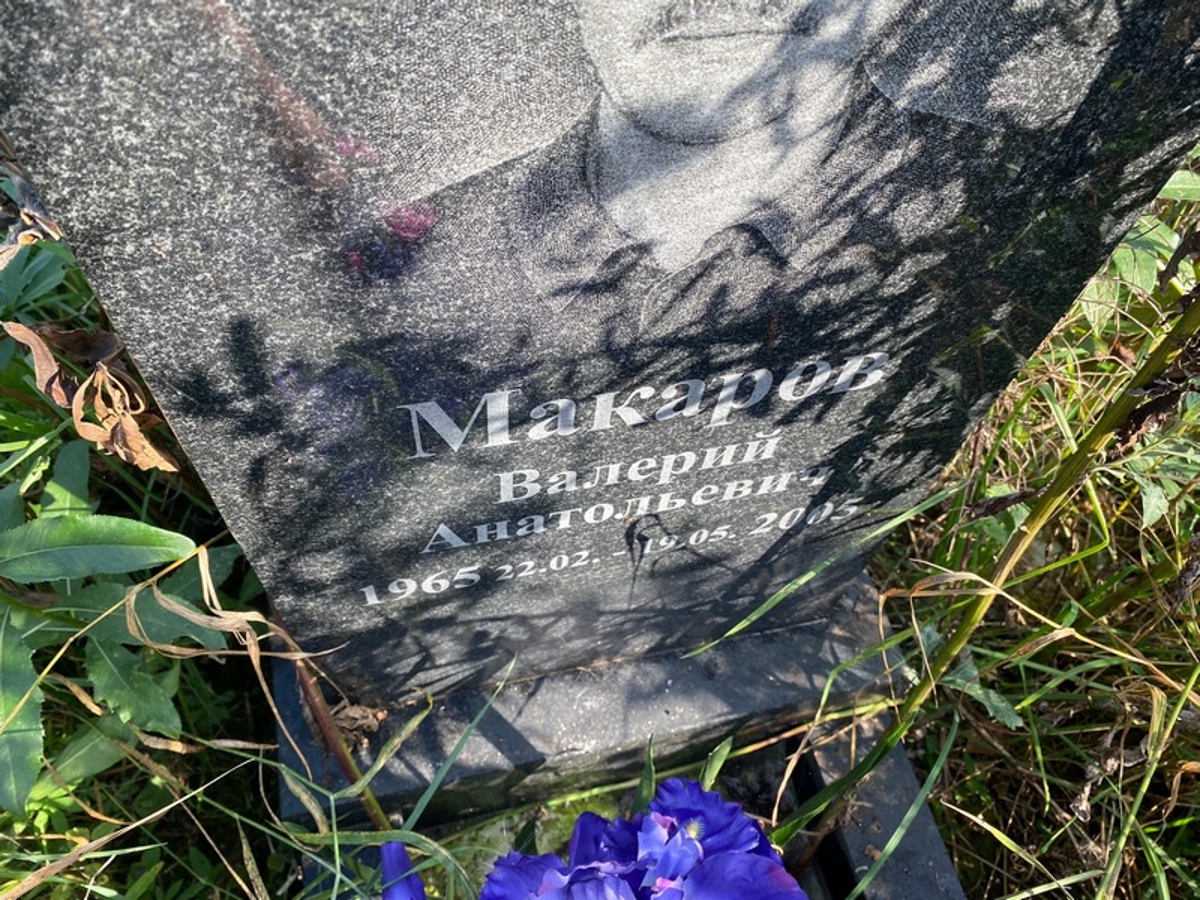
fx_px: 901
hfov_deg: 67.3
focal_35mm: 26
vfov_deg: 53.1
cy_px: 450
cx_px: 600
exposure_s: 1/363
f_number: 1.8
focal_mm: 4.25
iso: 32
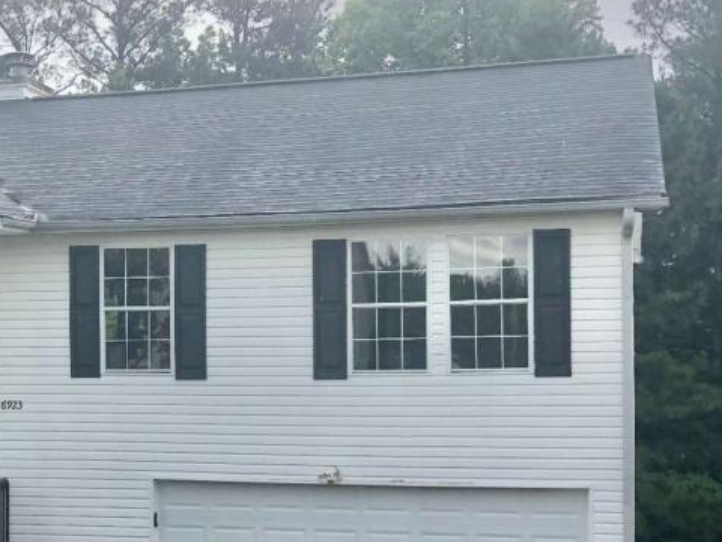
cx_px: 99
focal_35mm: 70
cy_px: 372
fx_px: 1460
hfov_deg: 27.0
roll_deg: -0.4
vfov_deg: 20.9
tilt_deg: +1.1
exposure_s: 1/873
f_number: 1.8
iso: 20
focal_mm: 4
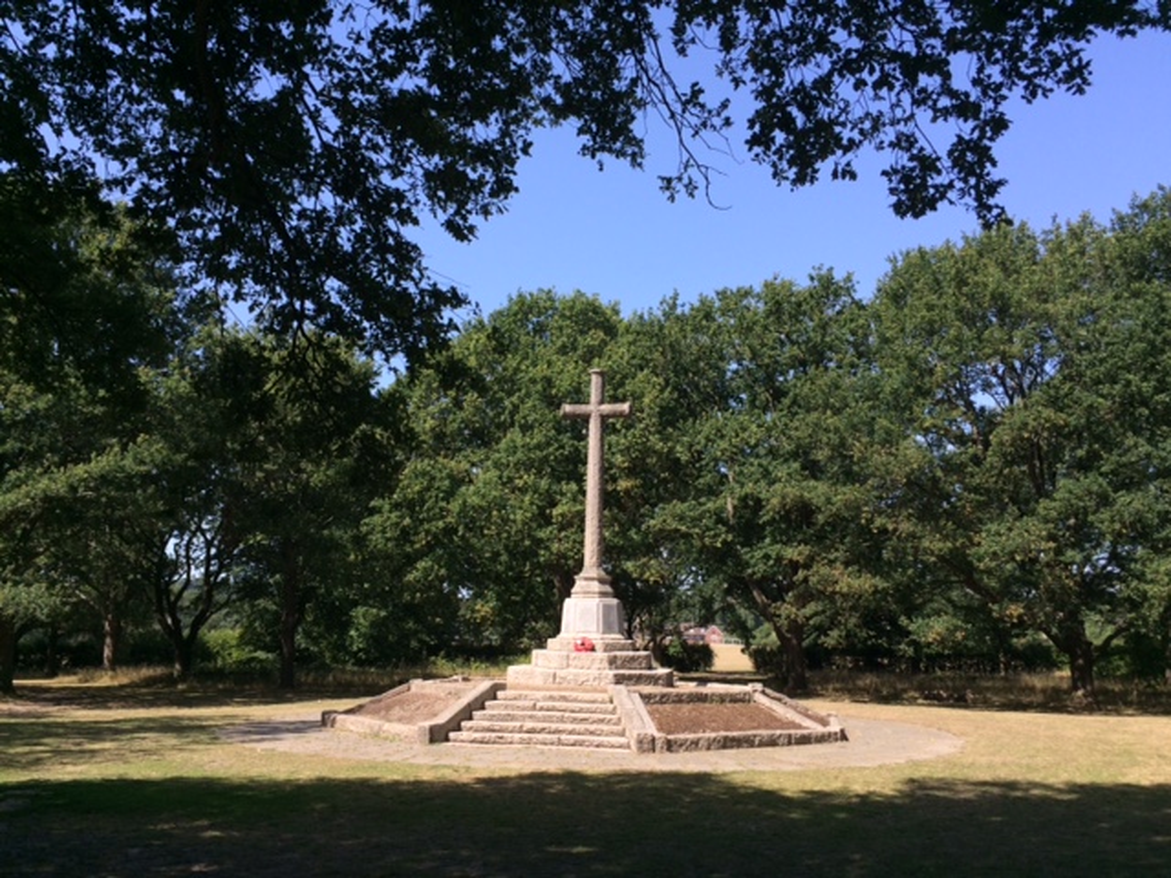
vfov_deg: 48.2
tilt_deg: +7.4
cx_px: 586
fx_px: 981
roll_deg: -1.5
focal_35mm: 29
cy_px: 439
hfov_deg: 61.7
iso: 32
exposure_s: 1/977
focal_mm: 4.15
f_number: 2.2
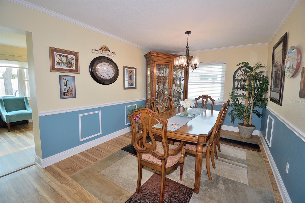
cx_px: 152
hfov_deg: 100.4
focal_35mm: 15
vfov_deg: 77.3
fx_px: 127
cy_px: 102
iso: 200
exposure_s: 1/30
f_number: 4.5
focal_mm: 10
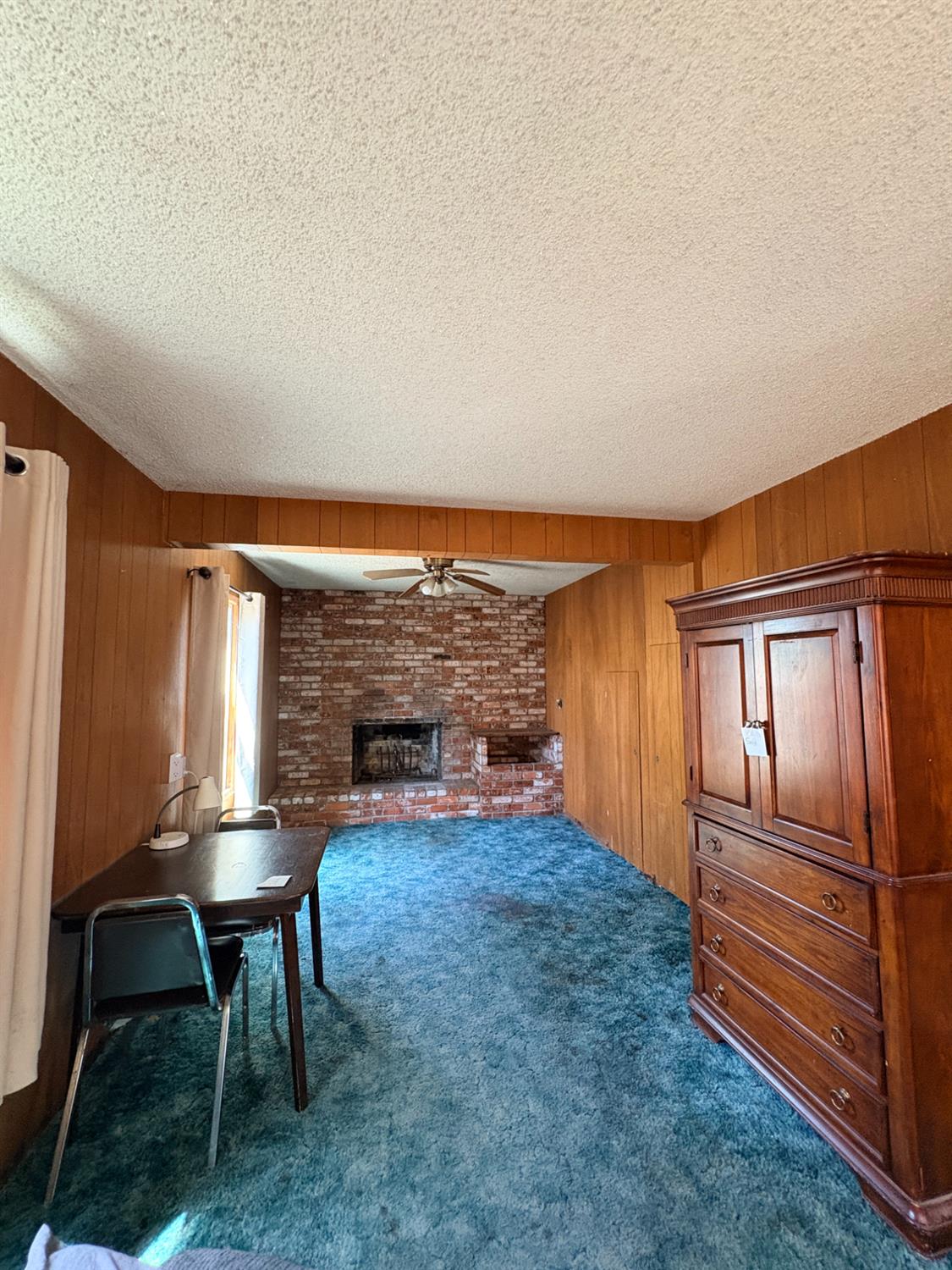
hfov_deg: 85.7
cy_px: 635
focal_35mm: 14
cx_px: 476
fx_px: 513
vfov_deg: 102.1
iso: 500
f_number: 2.2
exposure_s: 1/60
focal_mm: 2.22
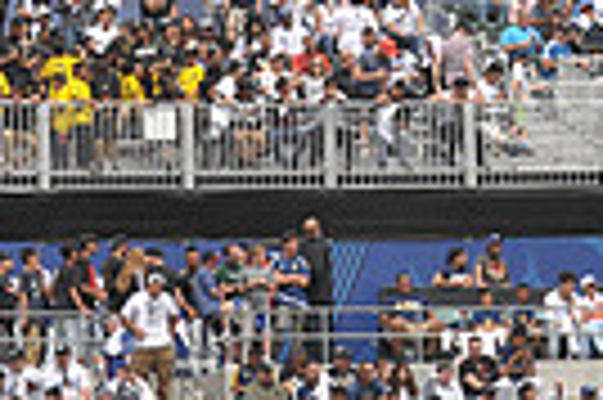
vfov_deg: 3.3
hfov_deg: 4.9
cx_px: 1080
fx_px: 6893
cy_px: -351
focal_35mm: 412
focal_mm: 95
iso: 320
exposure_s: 1/500
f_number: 11
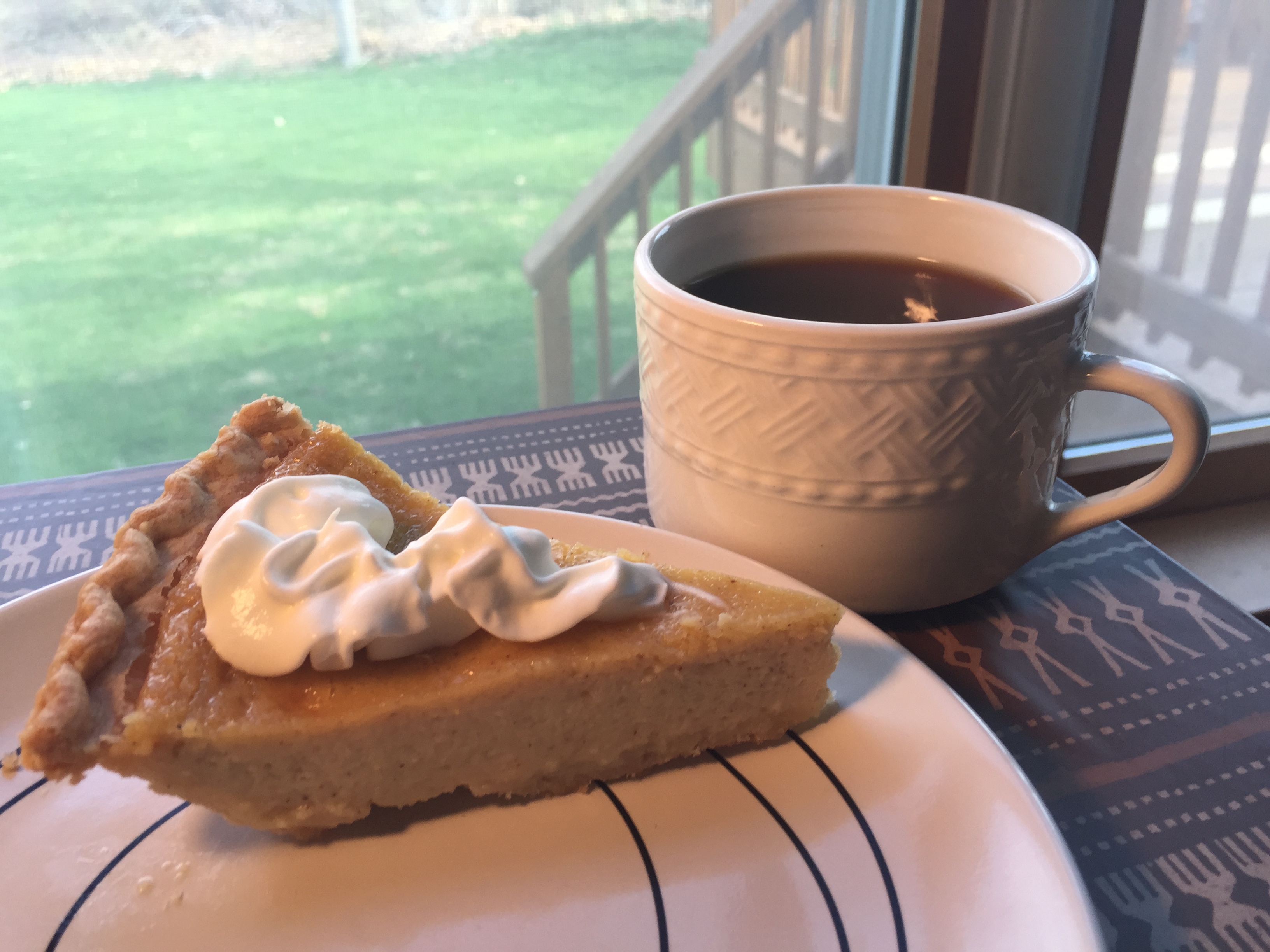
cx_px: 635
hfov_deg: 61.7
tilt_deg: -27.5
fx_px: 1064
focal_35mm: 29
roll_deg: +1.0
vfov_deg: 48.2
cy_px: 476
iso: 40
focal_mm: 4.15
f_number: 2.2
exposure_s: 1/60
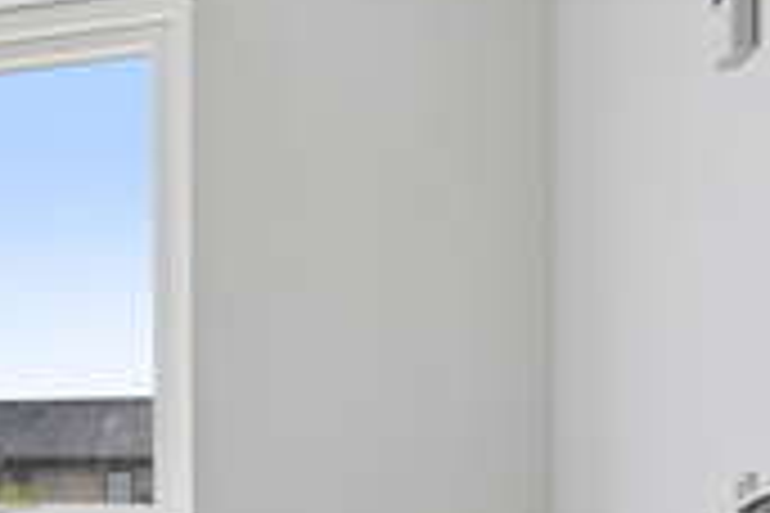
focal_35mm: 49
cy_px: 490
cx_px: -81
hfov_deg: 34.7
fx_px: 1048
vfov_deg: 26.3
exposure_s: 1/100
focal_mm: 20
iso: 640
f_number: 9
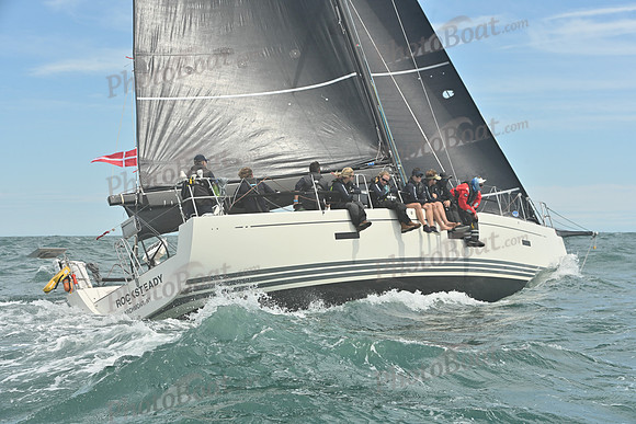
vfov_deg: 19.5
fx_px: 1237
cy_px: 212
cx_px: 318
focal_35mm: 70
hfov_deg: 28.8
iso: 320
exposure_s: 1/1250
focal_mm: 70
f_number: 9
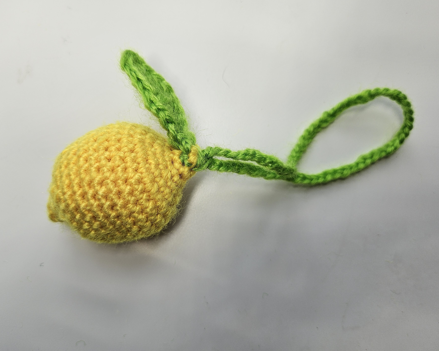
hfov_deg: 64.0
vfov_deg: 53.2
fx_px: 351
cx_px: 199
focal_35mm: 27
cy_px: 174
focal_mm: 5
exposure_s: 1/255
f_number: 1.8
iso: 50
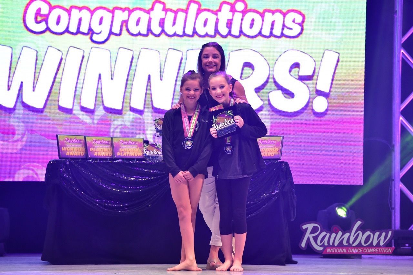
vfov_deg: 7.2
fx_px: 2179
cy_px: 138
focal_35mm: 190
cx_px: 206
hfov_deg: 10.8
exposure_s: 1/640
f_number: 4
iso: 4000
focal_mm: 190
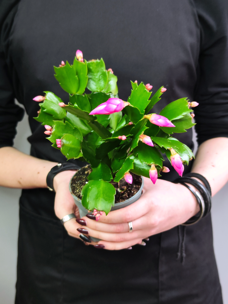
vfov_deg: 73.9
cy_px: 152
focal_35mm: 23
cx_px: 114
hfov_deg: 58.9
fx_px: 202
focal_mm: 7.01
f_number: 1.69
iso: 1245
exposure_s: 1/50
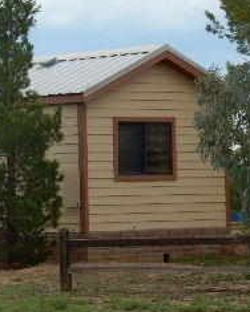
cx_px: 13
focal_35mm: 223
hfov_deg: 6.9
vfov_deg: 8.7
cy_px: 125
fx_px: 2062
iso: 125
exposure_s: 1/400
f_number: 5
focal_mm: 14.9
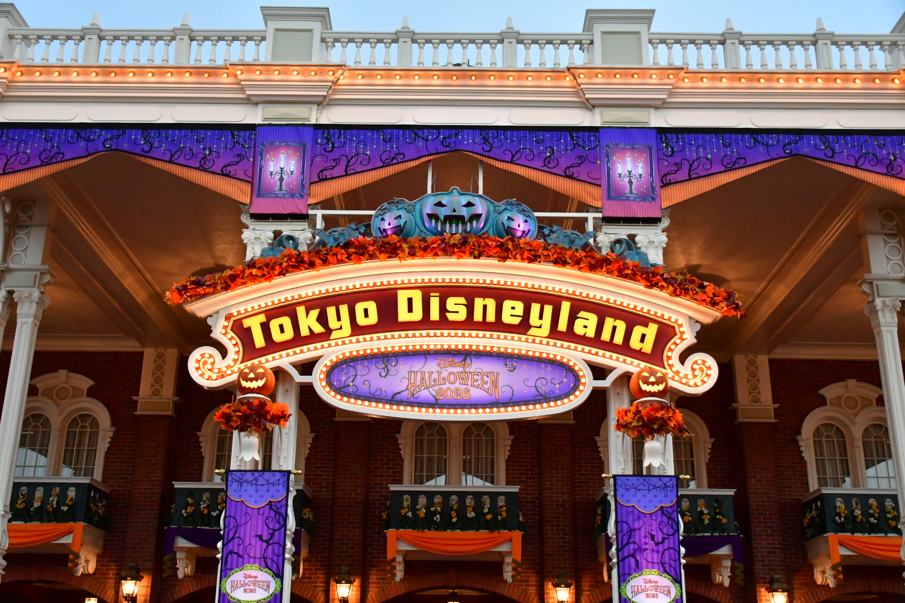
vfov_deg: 34.2
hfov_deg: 49.6
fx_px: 980
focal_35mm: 39
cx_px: 452
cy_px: 302
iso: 3200
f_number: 4
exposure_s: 1/400
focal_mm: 26
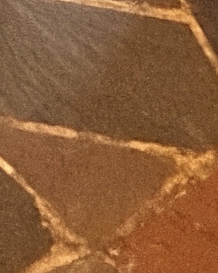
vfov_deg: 11.0
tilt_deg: -4.0
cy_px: -533
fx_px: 961
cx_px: -408
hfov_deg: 10.1
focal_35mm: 119
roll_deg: +0.1
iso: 400
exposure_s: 1/60
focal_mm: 2.22
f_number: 2.2
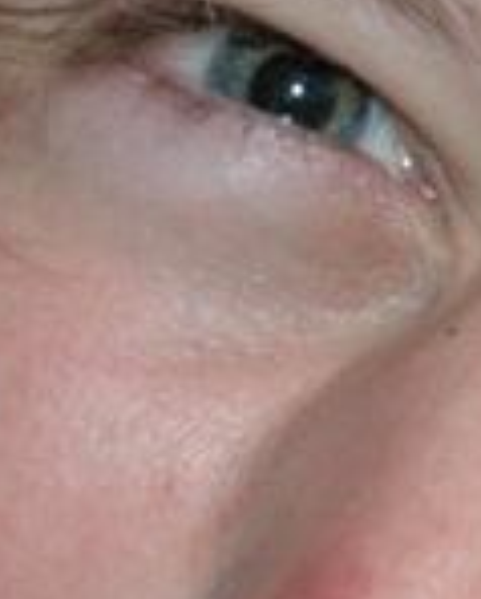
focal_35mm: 531
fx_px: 9420
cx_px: 534
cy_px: 720
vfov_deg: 3.6
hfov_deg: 2.9
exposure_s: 1/60
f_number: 5
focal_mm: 70
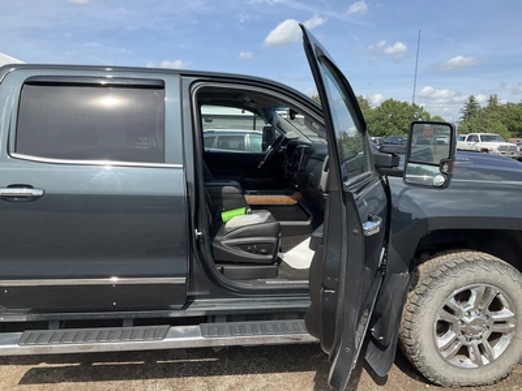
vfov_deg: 48.2
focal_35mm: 29
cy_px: 196
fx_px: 437
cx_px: 261
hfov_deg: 61.7
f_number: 1.8
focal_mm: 3
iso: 25
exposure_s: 1/1195
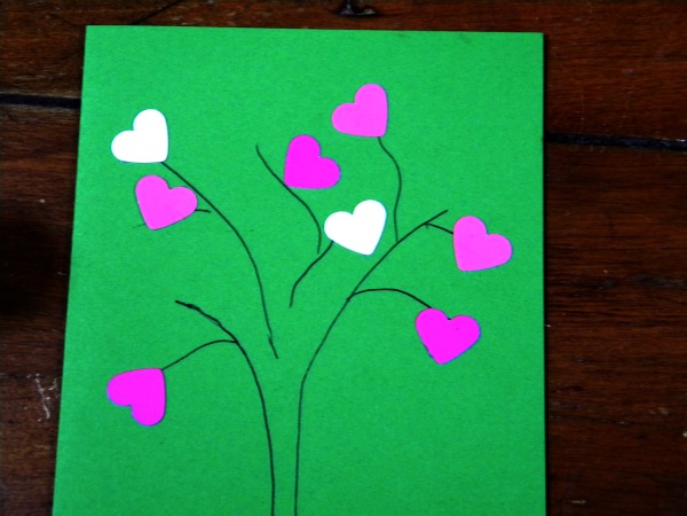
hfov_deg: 29.0
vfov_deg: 21.9
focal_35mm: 67
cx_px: 344
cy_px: 258
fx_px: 1330
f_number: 4.3
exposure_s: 1/23
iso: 400
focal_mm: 12.2
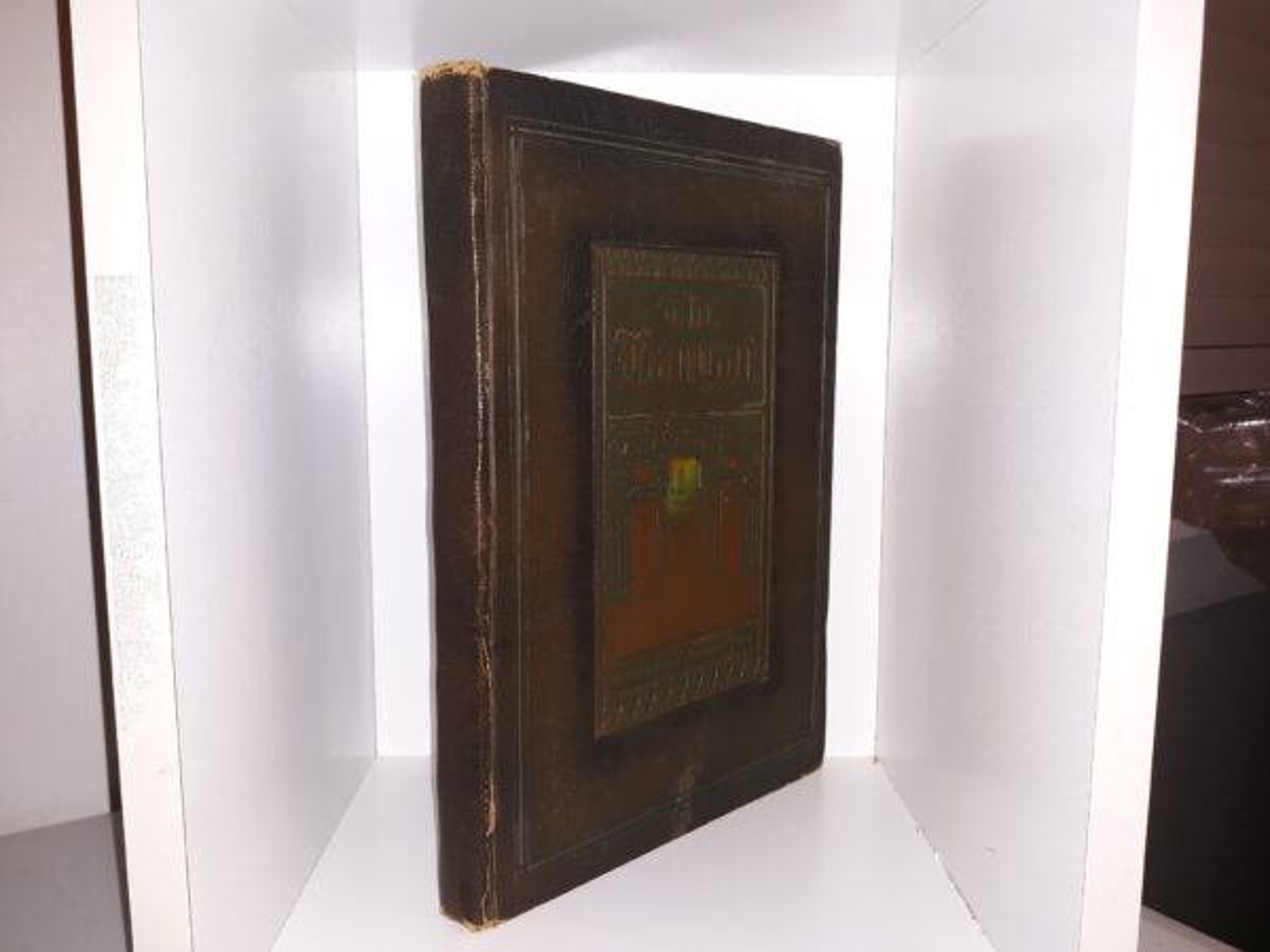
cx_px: 635
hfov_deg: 63.4
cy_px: 476
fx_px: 1027
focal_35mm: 28
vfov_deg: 49.7
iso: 64
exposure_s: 1/60
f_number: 1.7
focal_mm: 3.7
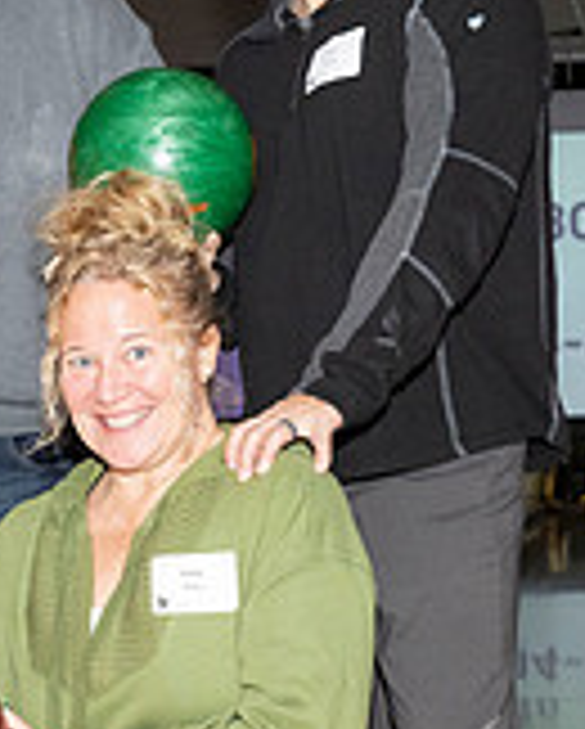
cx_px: 51
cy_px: 504
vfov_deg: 14.6
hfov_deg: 11.7
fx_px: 2830
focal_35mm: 131
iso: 1600
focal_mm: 33.5
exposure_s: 1/100
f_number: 5.6
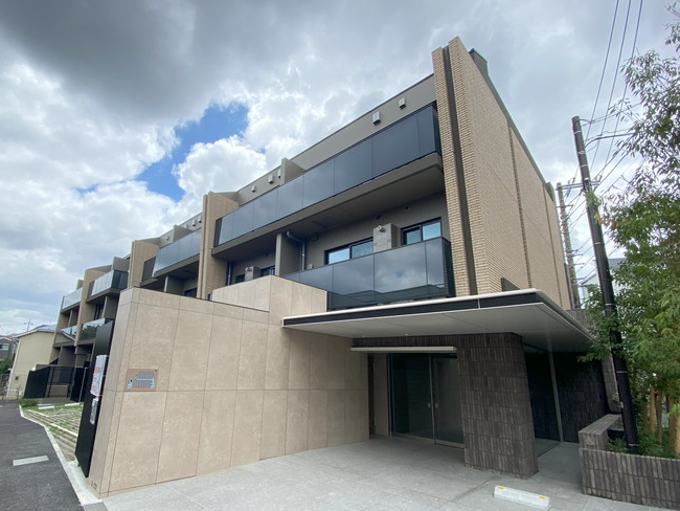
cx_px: 295
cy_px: 286
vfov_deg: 77.8
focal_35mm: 16
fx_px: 314
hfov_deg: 93.9
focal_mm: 1.54
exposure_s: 1/749
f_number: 2.4
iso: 20
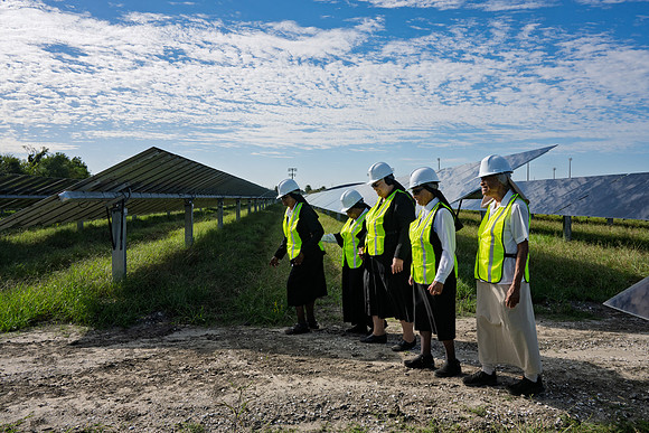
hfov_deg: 65.5
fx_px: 505
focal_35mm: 28
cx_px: 324
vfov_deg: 46.4
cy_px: 216
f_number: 11
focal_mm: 28
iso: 200
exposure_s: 1/500
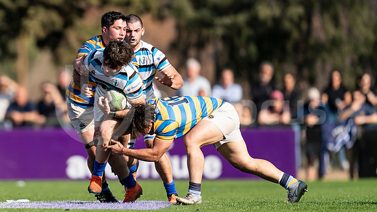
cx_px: 77
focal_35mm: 768
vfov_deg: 1.6
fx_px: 7674
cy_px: 88
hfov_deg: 2.8
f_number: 2.8
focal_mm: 400
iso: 100
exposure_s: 1/1250
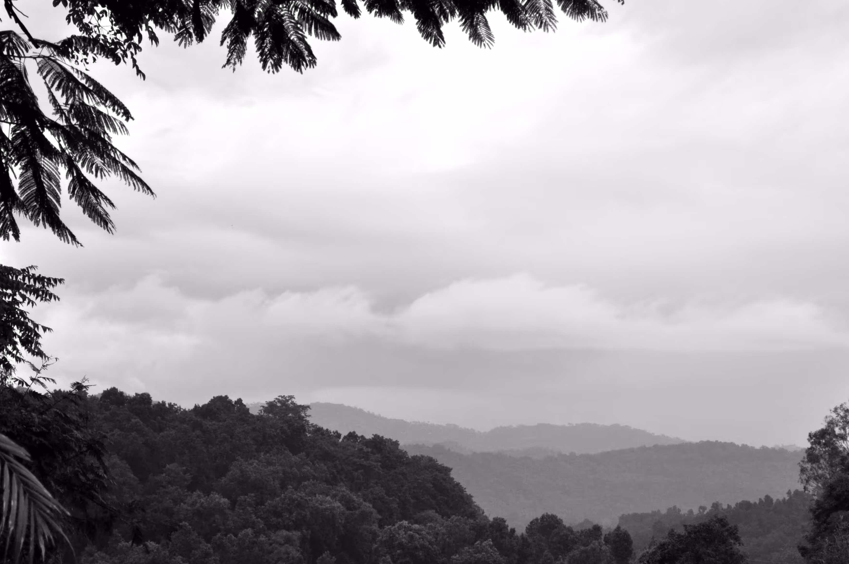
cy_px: 295
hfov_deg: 20.3
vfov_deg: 13.6
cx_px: 435
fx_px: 2370
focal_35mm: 101
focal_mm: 55
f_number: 5.6
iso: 800
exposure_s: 1/640
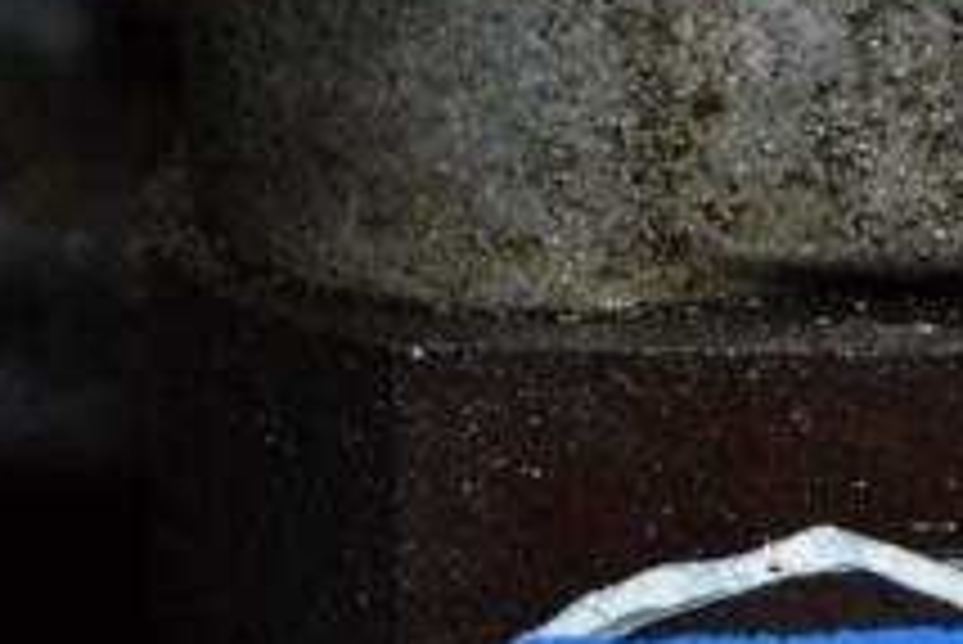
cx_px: 752
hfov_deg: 8.9
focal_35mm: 231
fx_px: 6194
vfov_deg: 5.9
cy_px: 838
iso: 450
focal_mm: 55
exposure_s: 1/60
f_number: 5.6
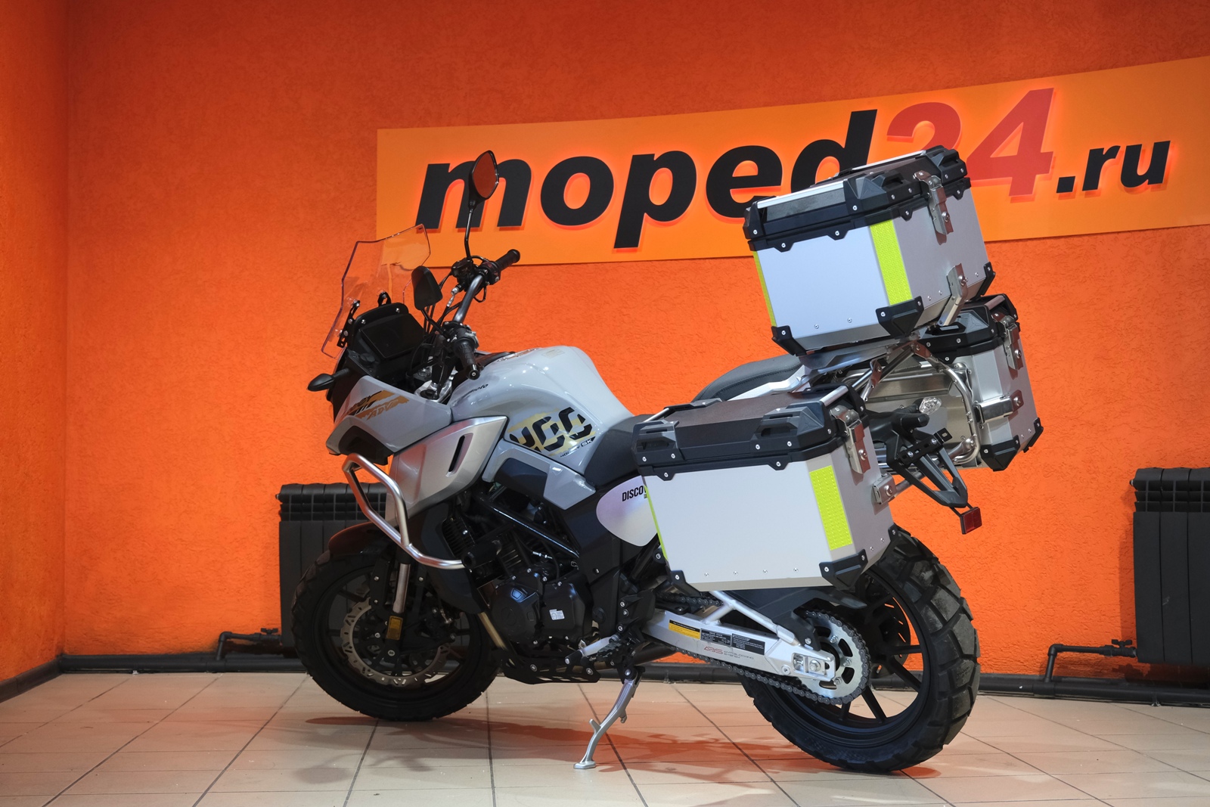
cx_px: 605
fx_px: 1647
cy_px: 404
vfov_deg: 27.5
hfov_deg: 40.3
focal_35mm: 49
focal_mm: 32.5
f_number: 4
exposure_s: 1/100
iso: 1600
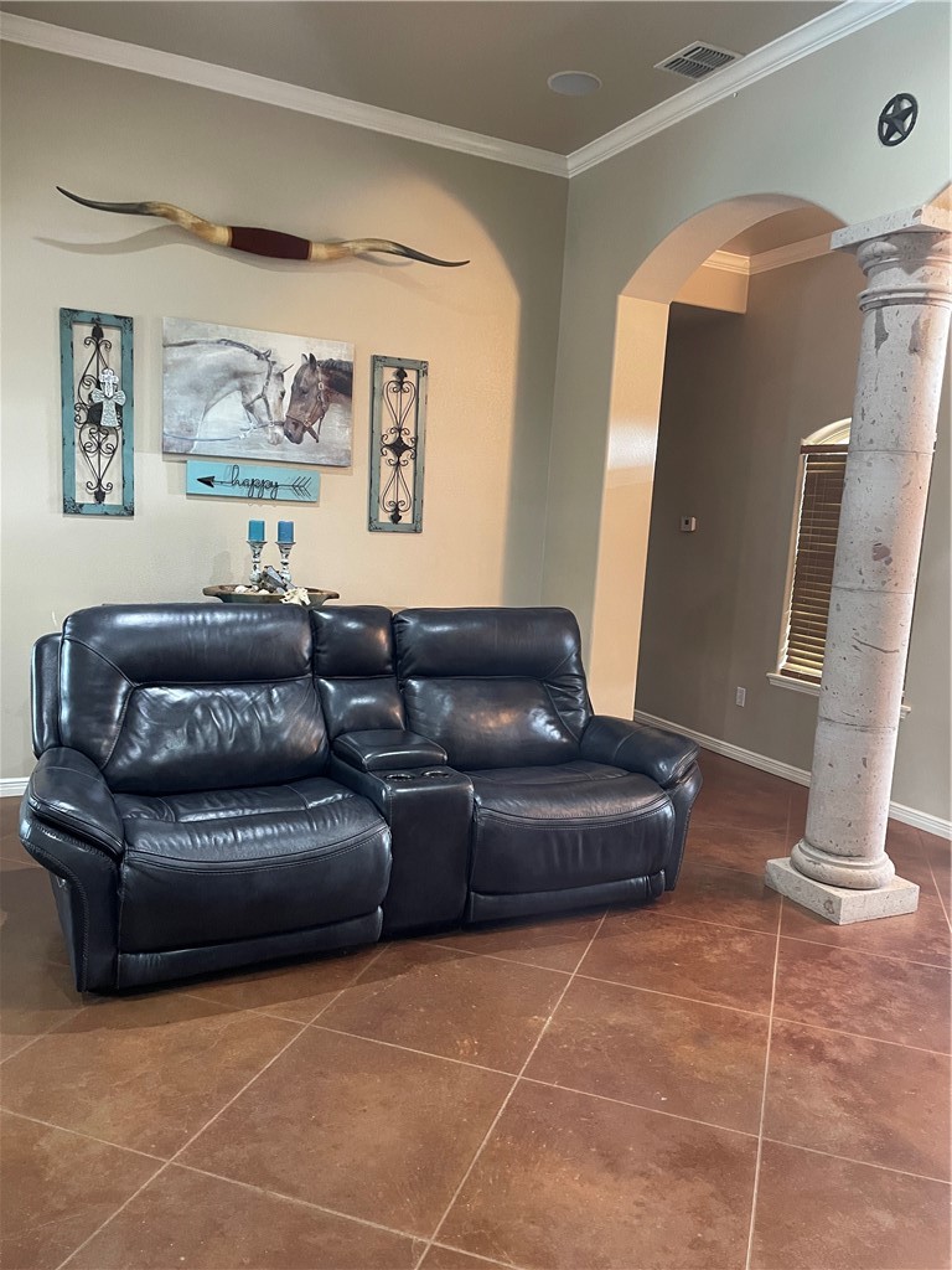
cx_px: 476
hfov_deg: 53.1
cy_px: 635
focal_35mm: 26
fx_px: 953
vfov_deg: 67.3
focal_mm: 4.2
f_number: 1.6
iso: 400
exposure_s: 1/40
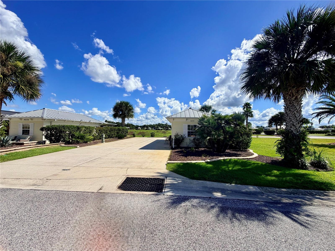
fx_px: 135
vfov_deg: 85.7
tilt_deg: +1.8
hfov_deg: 102.1
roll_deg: -0.5
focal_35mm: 14
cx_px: 168
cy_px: 126
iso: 20
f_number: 2.2
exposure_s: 1/1339
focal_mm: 2.22
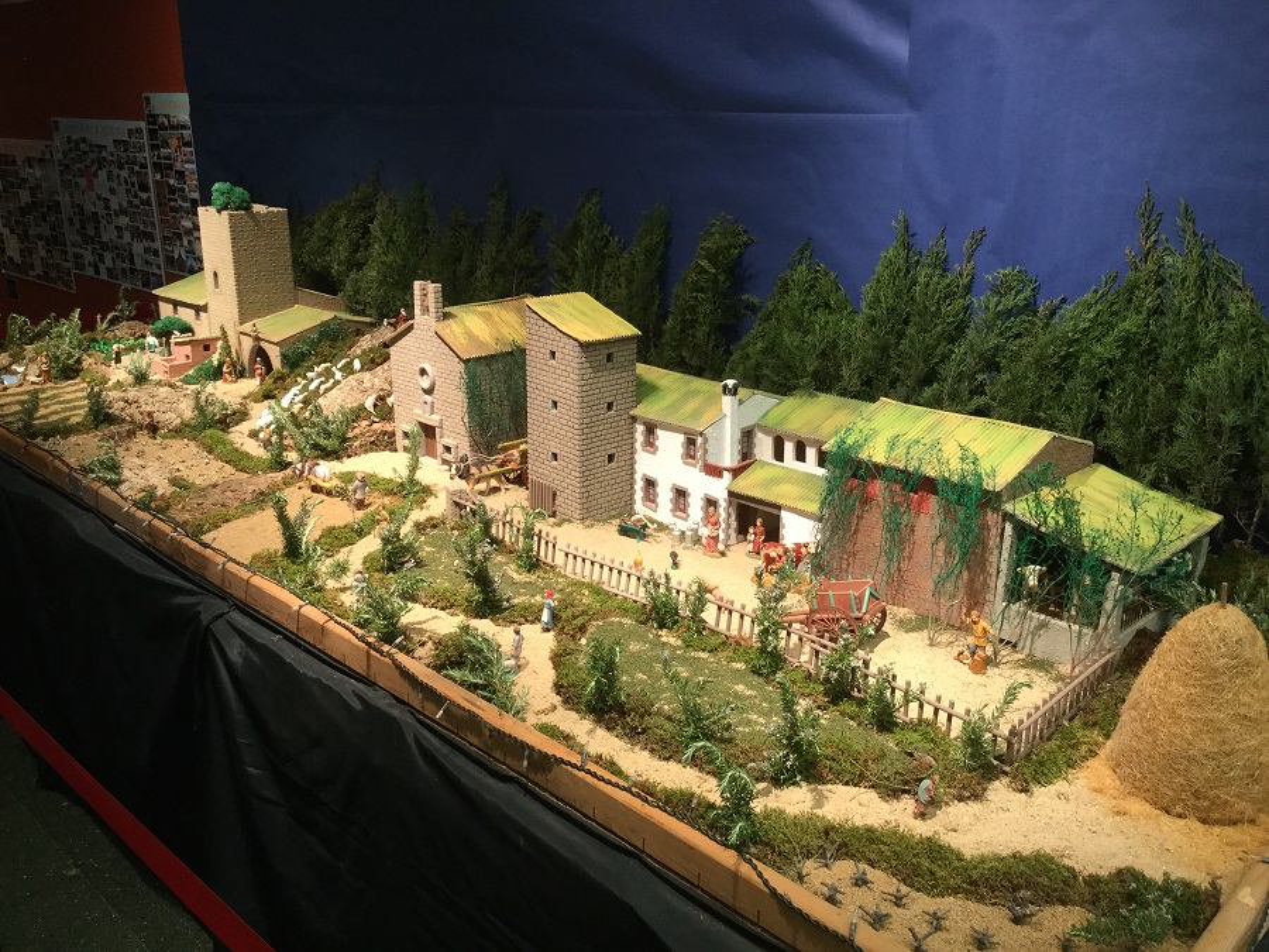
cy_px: 476
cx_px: 634
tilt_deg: -19.6
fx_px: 1136
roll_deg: -1.2
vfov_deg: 45.4
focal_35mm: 31
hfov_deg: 58.4
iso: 80
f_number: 2.4
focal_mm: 3.3
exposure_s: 1/33
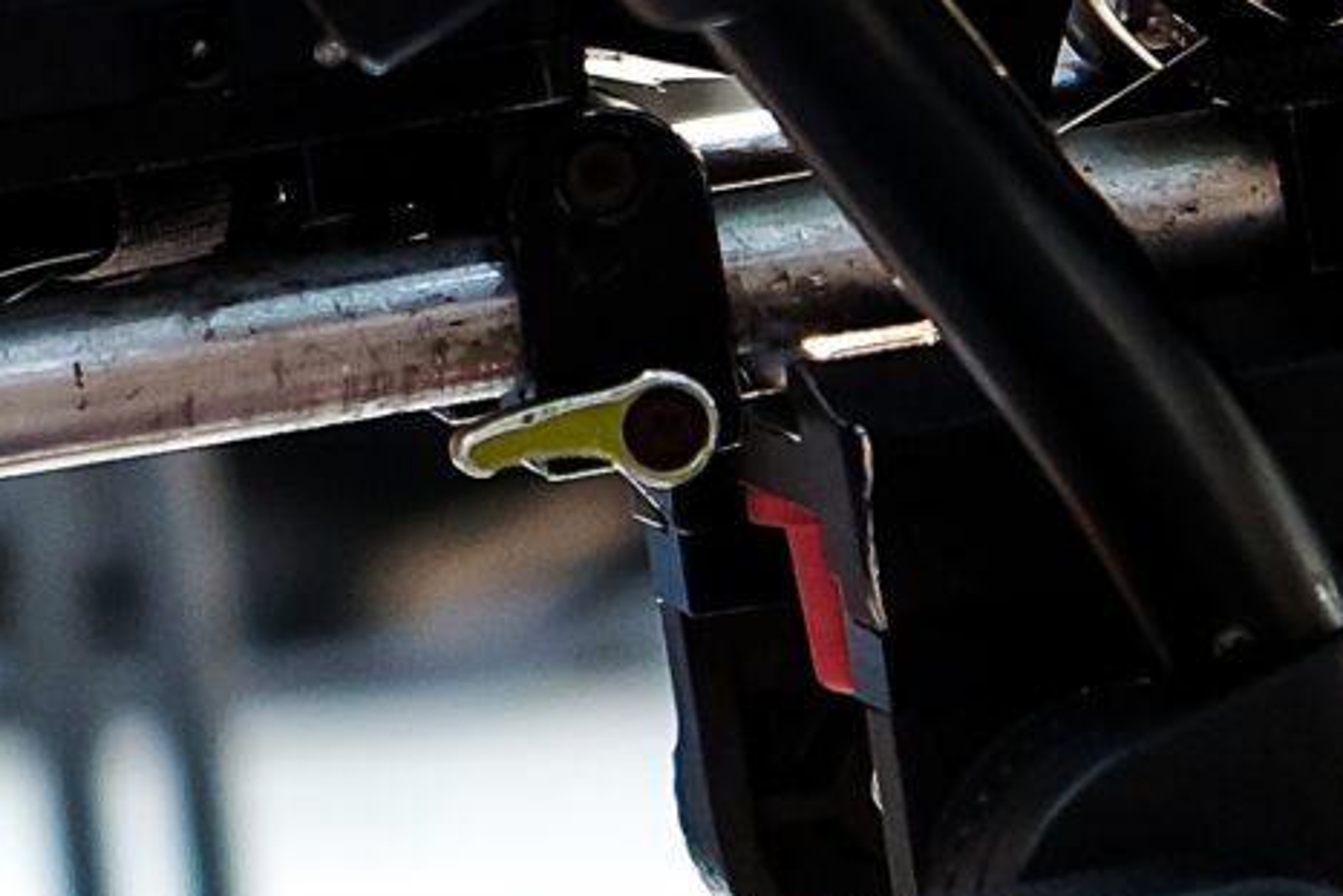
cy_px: -981
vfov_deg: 3.0
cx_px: -326
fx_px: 17016
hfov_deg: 4.5
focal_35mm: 456
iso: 800
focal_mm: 55
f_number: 4
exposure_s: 1/50
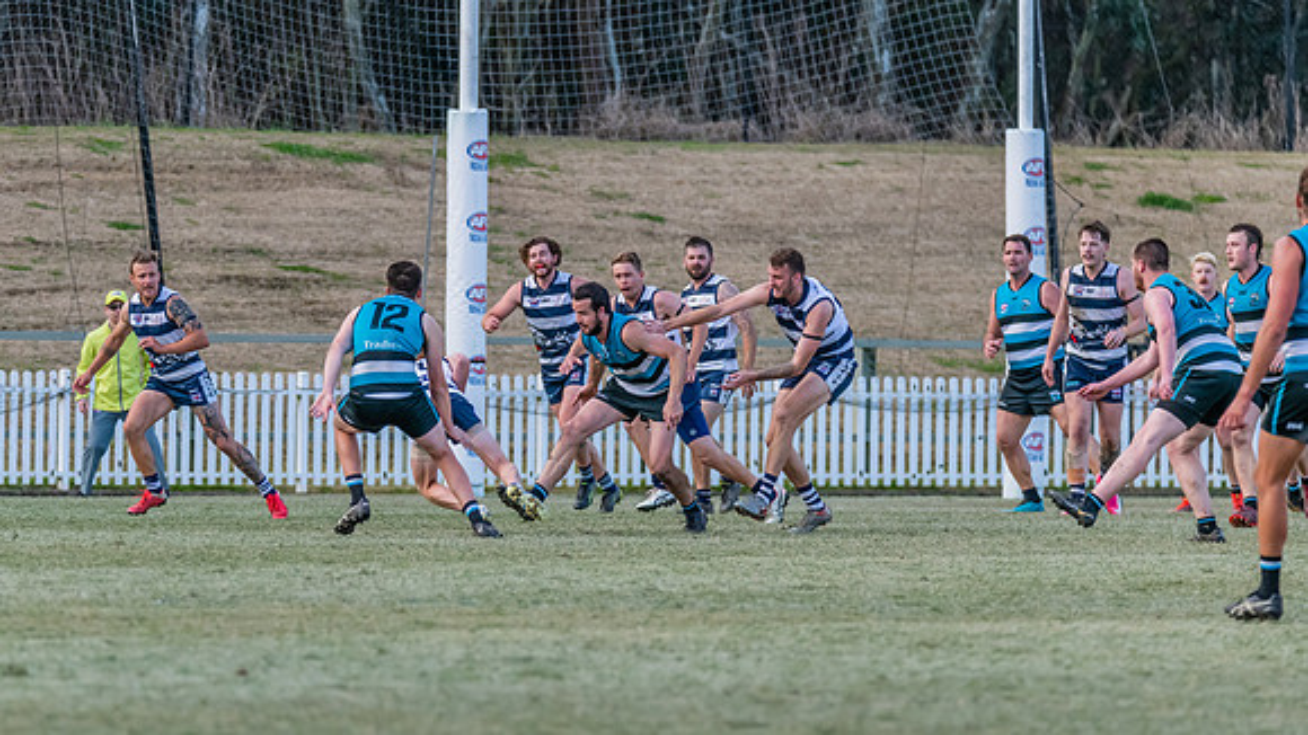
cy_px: 336
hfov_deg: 5.1
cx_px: 555
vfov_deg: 2.9
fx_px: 14673
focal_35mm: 423
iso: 2200
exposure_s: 1/2000
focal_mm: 350
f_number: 6
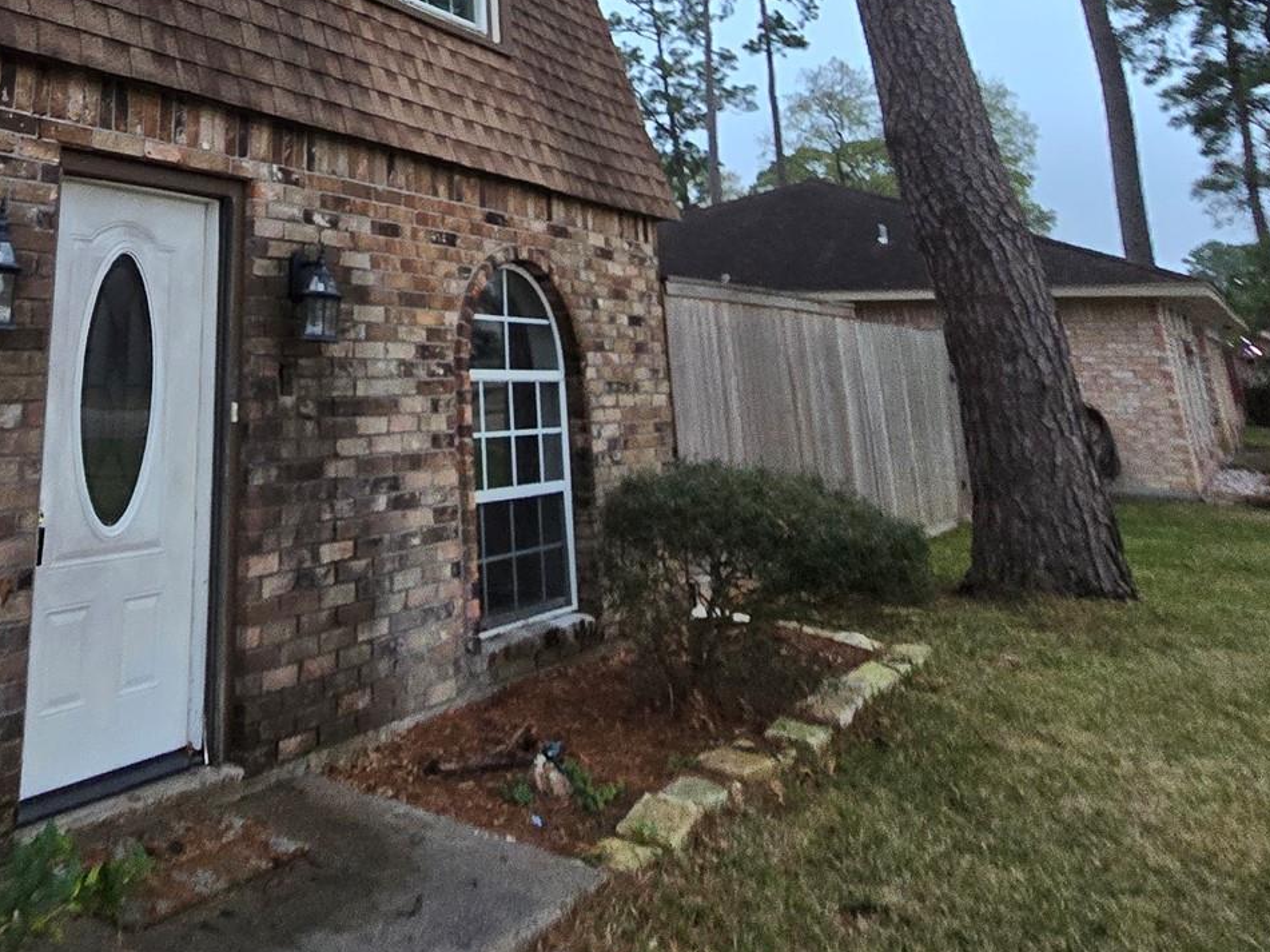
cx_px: 251
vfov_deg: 42.4
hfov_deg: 58.5
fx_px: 1027
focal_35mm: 28
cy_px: -17
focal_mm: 2.2
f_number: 2.2
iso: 250
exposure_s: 1/60
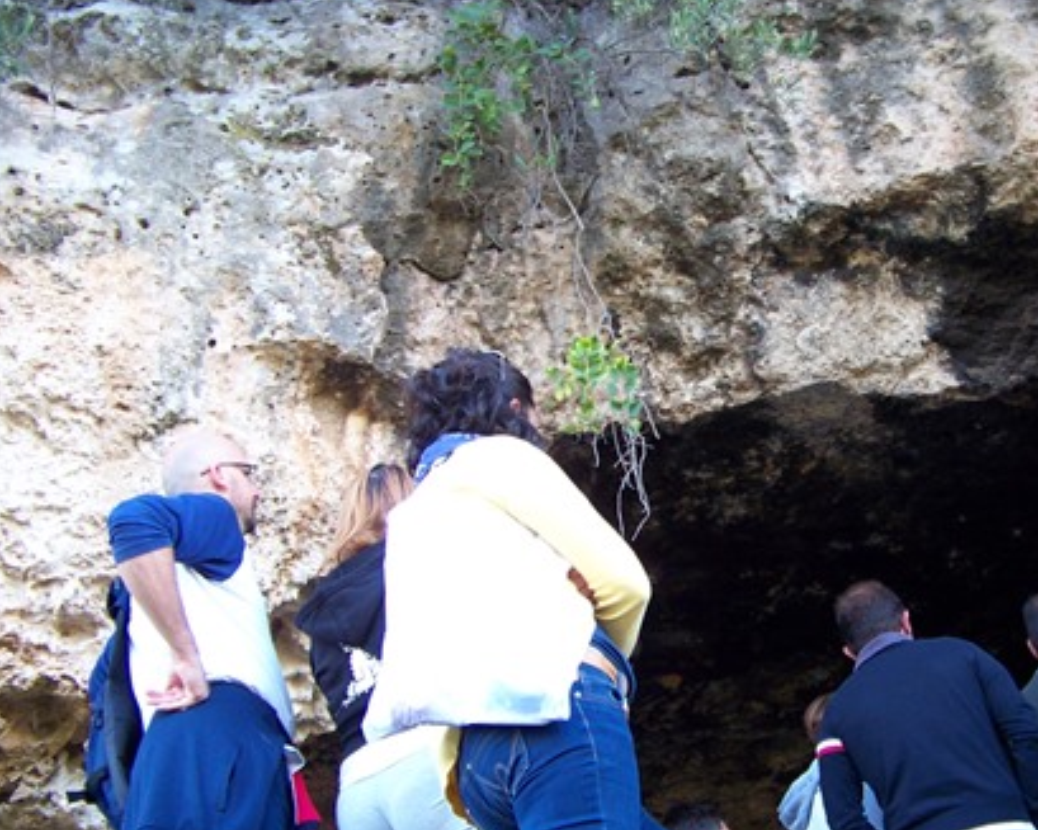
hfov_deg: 33.7
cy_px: 490
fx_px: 1689
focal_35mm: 55
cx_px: 723
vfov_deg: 27.6
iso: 80
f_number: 2.8
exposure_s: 1/30
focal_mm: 5.85
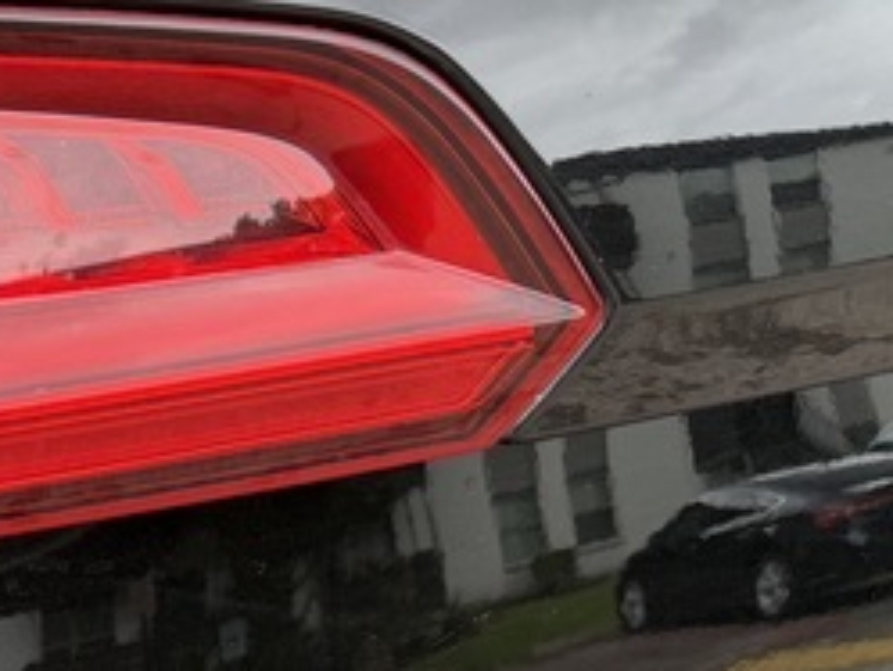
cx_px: -369
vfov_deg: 17.6
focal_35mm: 77
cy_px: 944
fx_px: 1987
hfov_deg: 21.9
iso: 64
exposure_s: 1/135
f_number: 1.78
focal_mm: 6.76
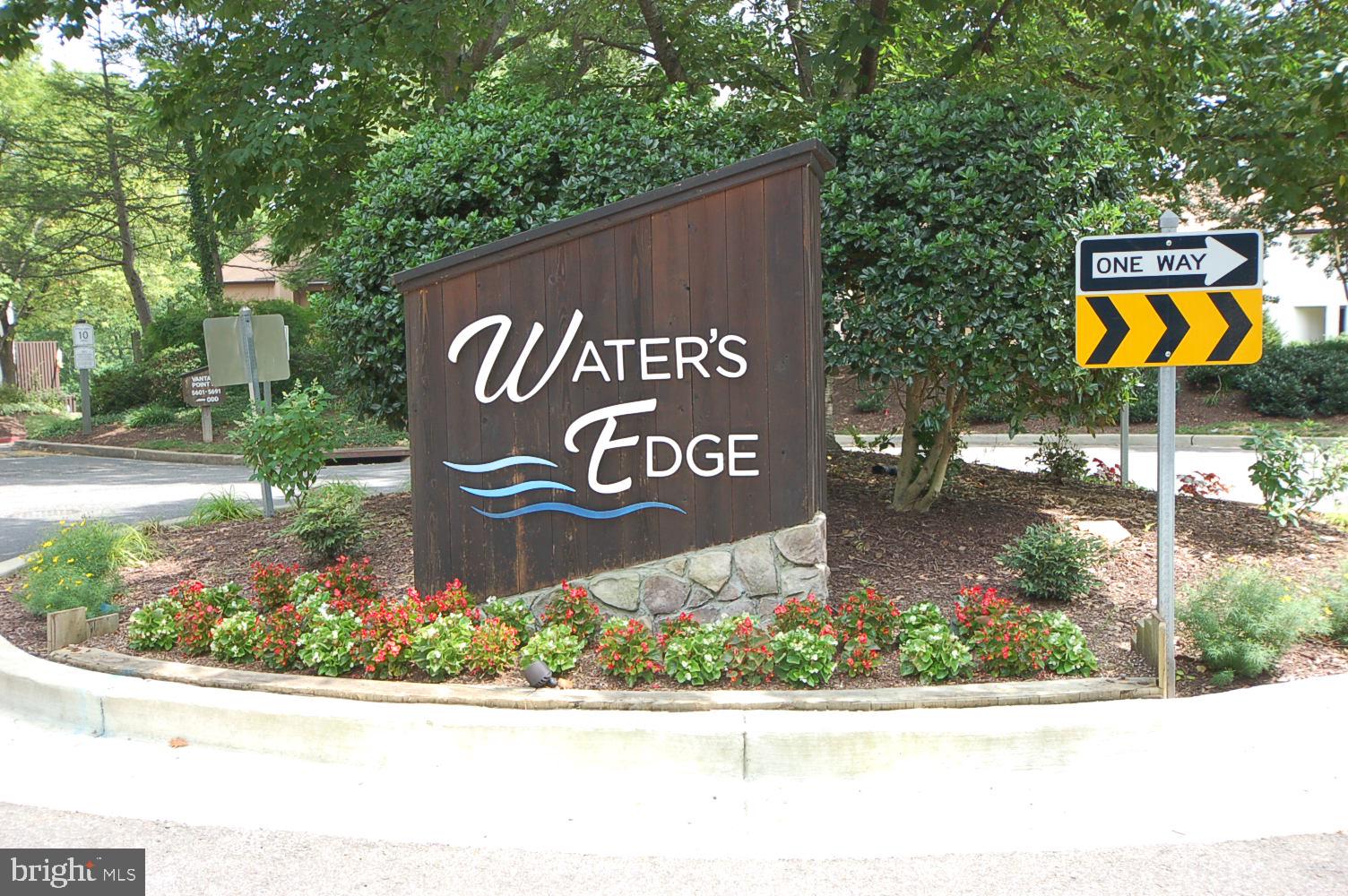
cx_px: 674
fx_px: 1347
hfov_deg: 53.2
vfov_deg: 36.8
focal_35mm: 36
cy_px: 448
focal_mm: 24
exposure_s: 1/100
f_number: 9
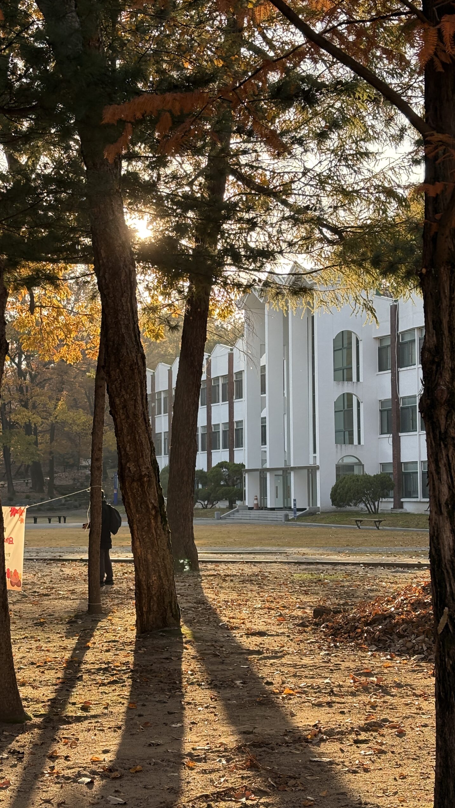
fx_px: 1223
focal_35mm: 57
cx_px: 168
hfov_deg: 21.0
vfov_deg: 36.6
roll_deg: +2.2
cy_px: 402
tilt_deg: +4.5
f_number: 1.6
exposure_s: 1/444
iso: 32
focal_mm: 5.96
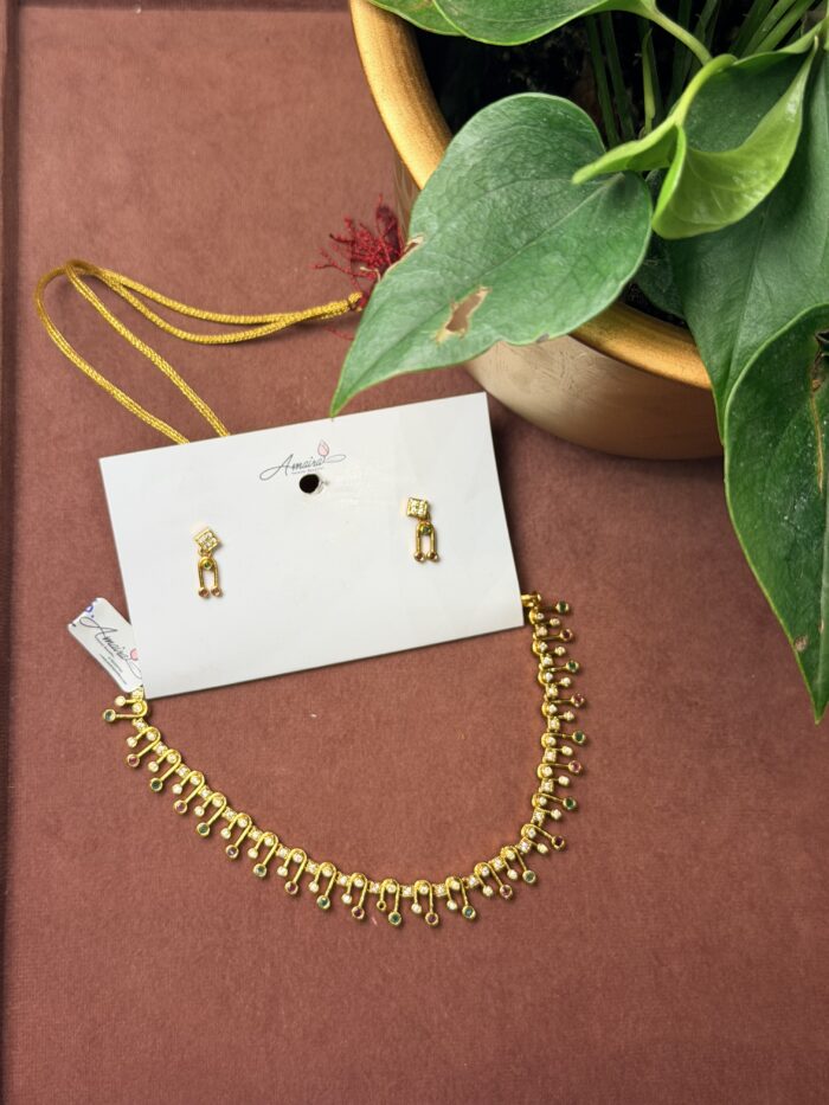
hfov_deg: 30.3
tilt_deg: -76.1
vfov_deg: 39.7
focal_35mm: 48
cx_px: 414
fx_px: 1532
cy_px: 552
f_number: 1.78
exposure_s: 1/120
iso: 64
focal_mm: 6.76
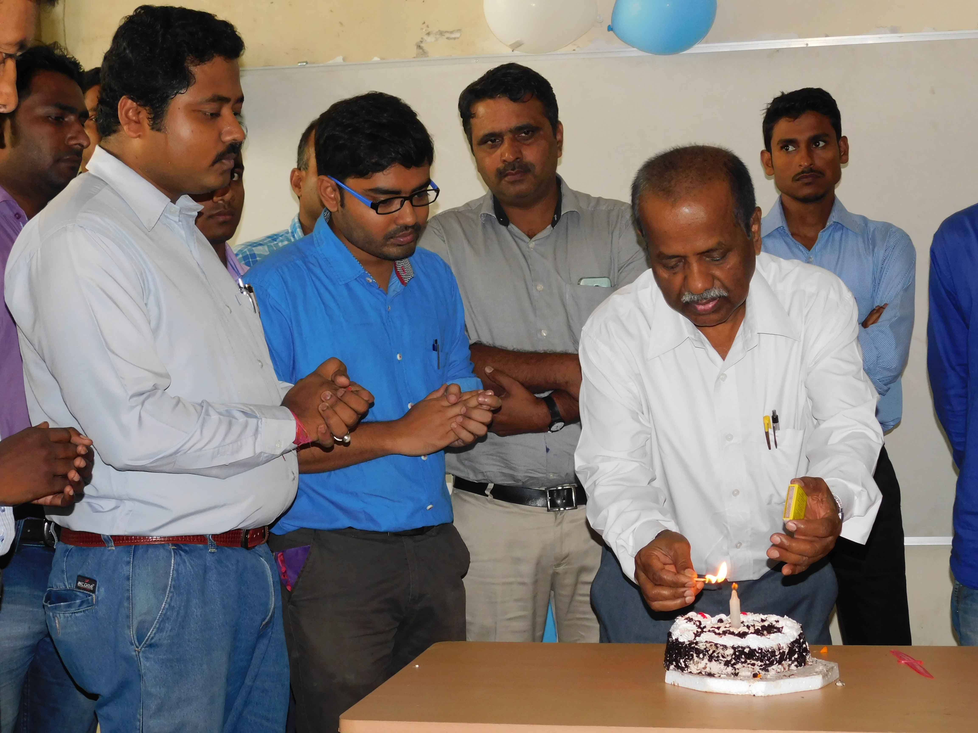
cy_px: 366
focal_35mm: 66
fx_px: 1865
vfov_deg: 22.3
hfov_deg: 29.4
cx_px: 489
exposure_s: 1/30
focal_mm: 11.7
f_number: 4.2
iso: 280
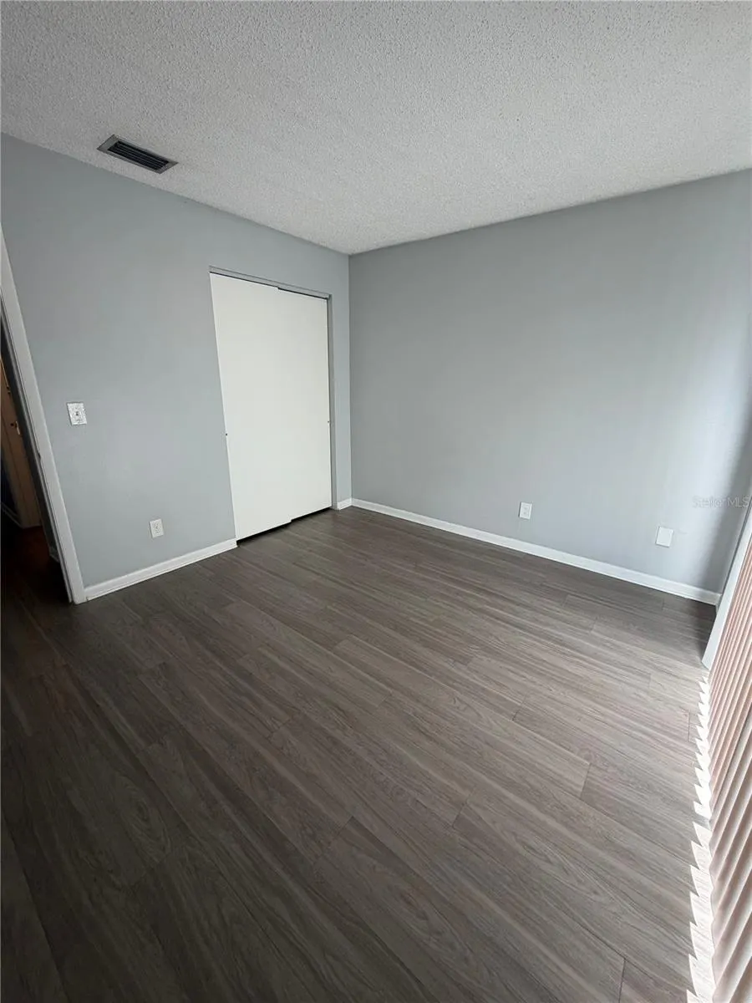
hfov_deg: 85.7
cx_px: 376
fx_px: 406
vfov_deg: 102.1
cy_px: 502
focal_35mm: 14
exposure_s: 1/121
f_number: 2.2
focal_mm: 2.22
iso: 100
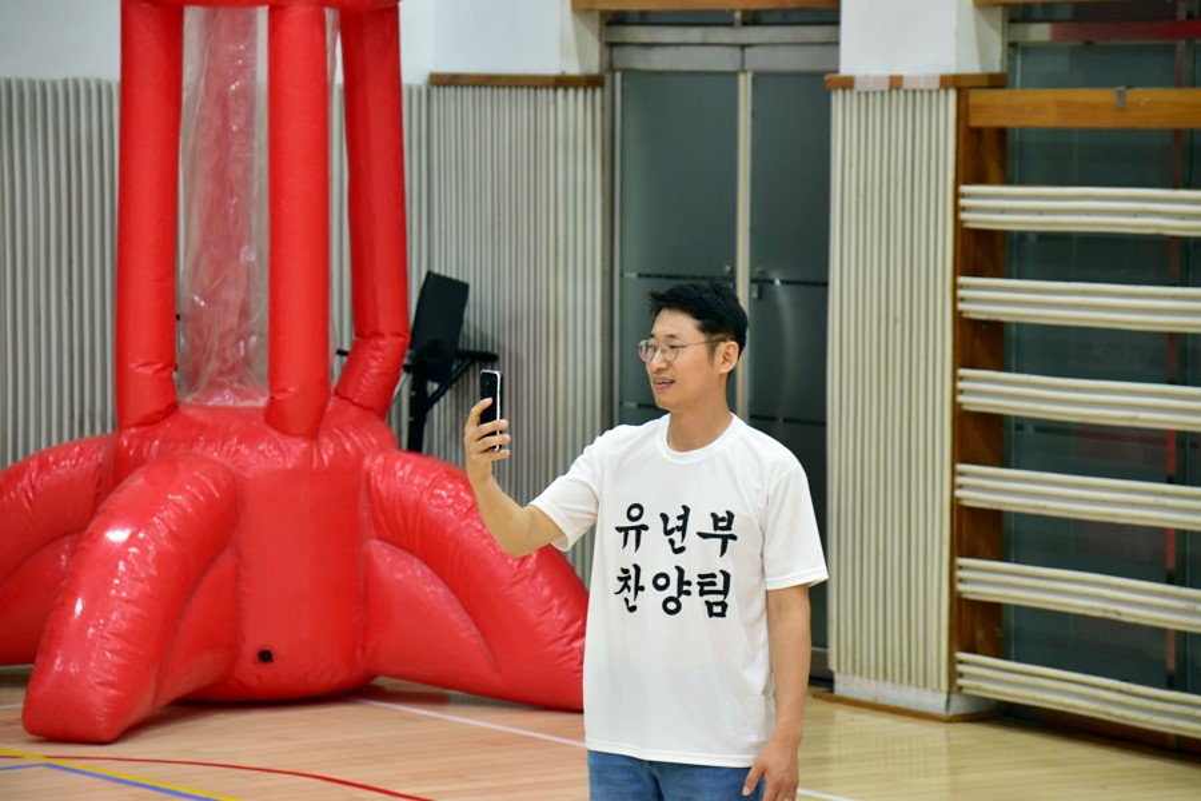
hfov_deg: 13.0
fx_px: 5254
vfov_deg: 8.7
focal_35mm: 158
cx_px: 600
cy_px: 400
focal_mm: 105
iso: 800
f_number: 6
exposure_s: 1/25
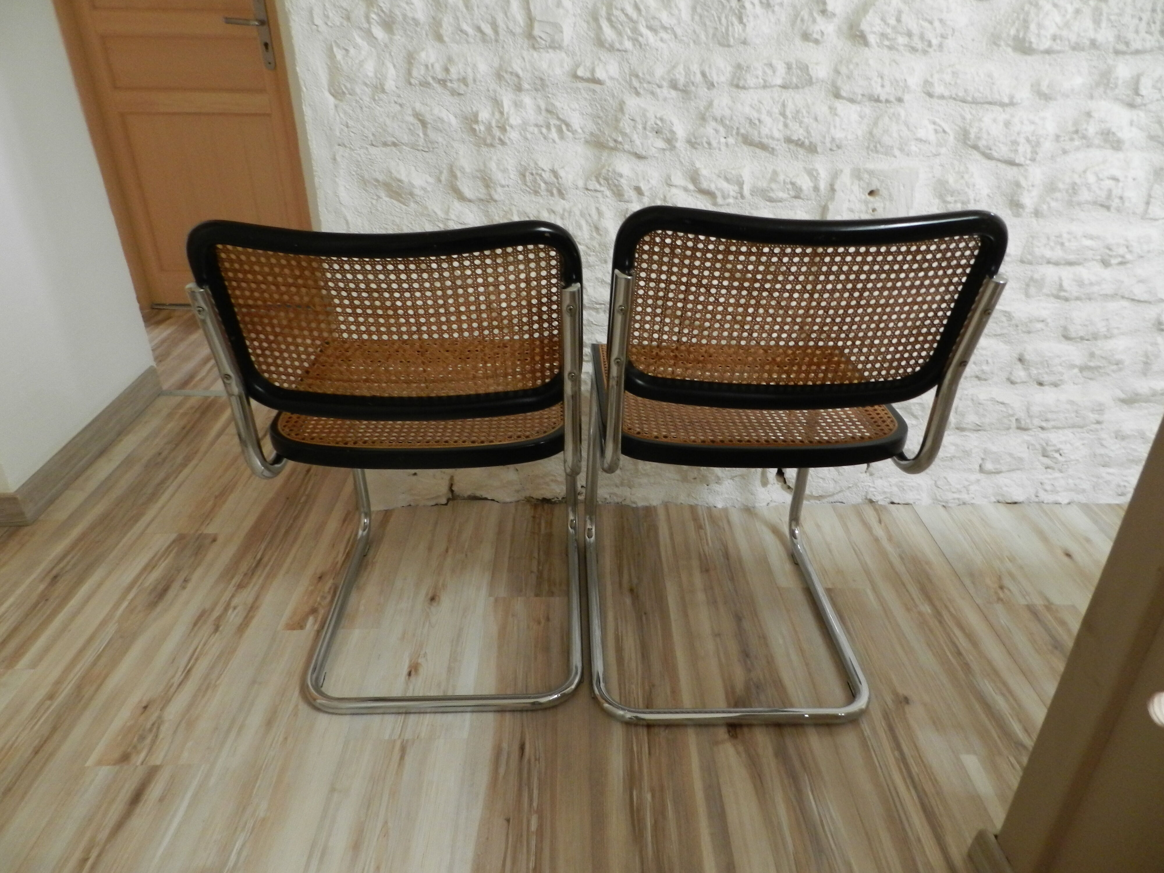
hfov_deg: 73.9
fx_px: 773
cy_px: 436
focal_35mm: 23
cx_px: 582
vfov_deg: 58.9
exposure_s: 1/20
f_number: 3.4
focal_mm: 4
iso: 400
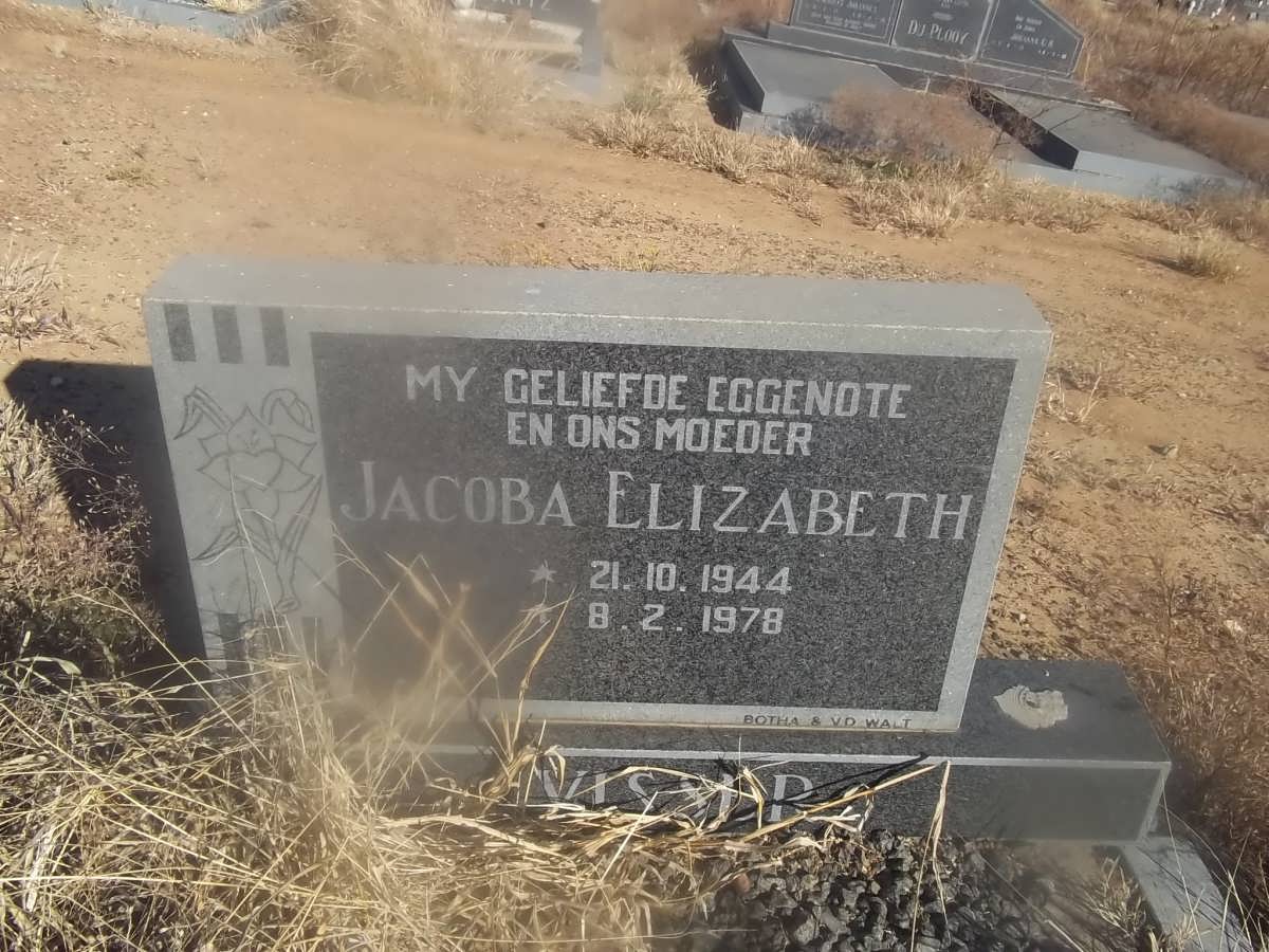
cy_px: 476
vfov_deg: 44.2
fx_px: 1173
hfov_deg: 56.8
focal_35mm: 32
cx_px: 634
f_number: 5.5
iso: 80
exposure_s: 1/500
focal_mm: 5.7
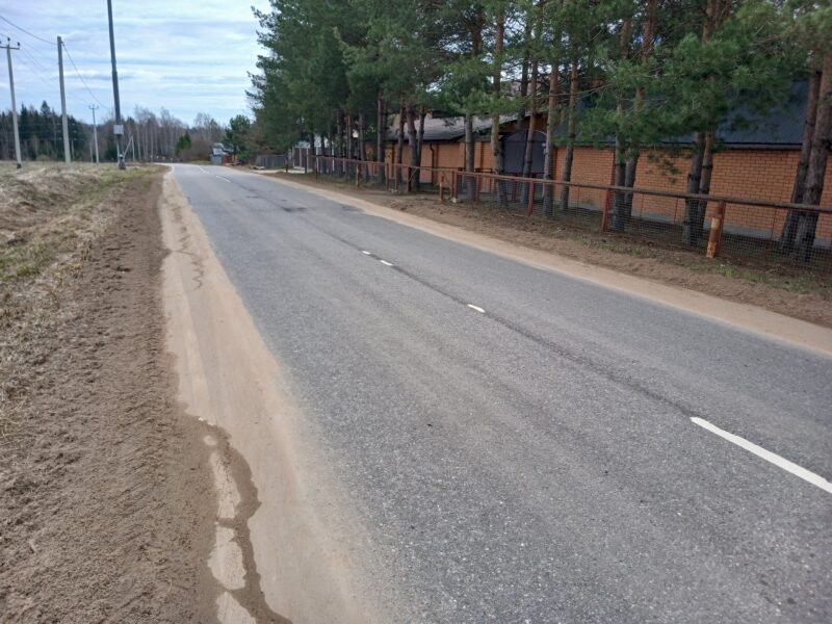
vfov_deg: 51.4
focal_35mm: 27
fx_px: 649
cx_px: 416
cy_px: 312
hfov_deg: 65.3
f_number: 1.8
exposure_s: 1/398
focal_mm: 3.98
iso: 20
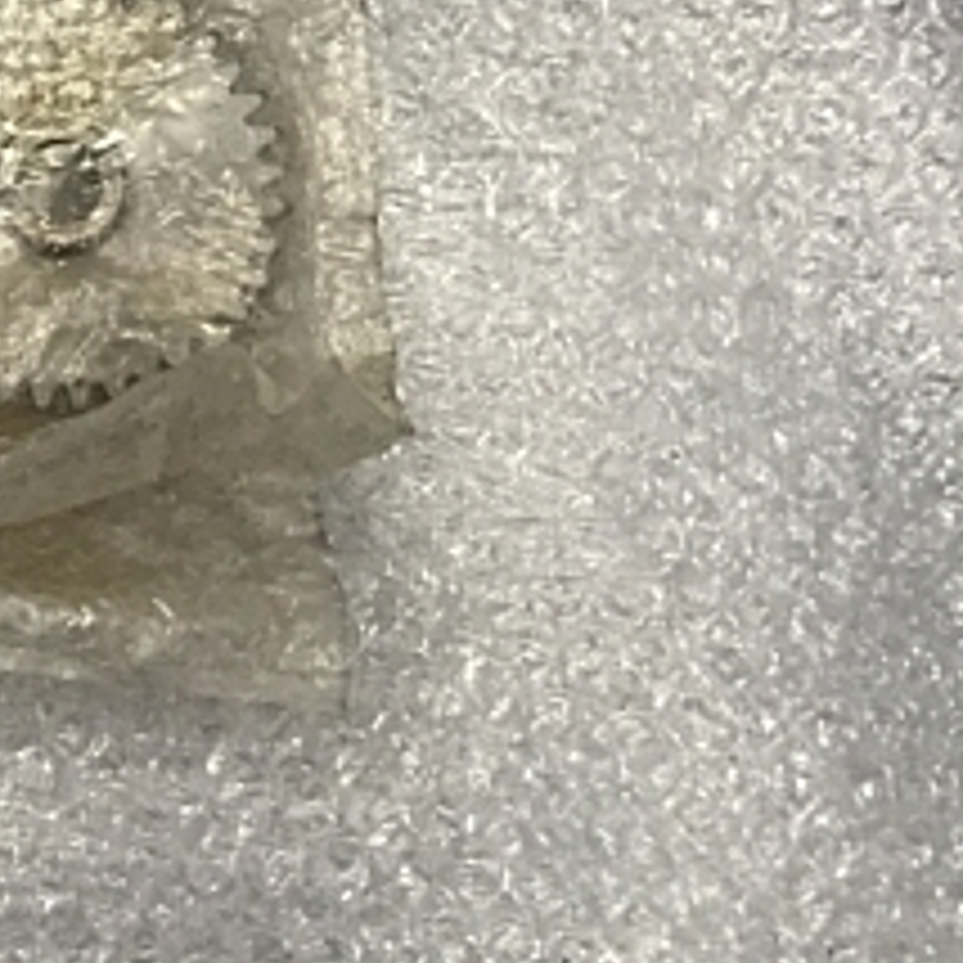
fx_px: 2329
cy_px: 166
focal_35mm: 74
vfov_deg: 23.0
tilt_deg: -74.6
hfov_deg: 21.4
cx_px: -248
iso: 25
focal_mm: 3.99
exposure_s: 1/40
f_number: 1.8
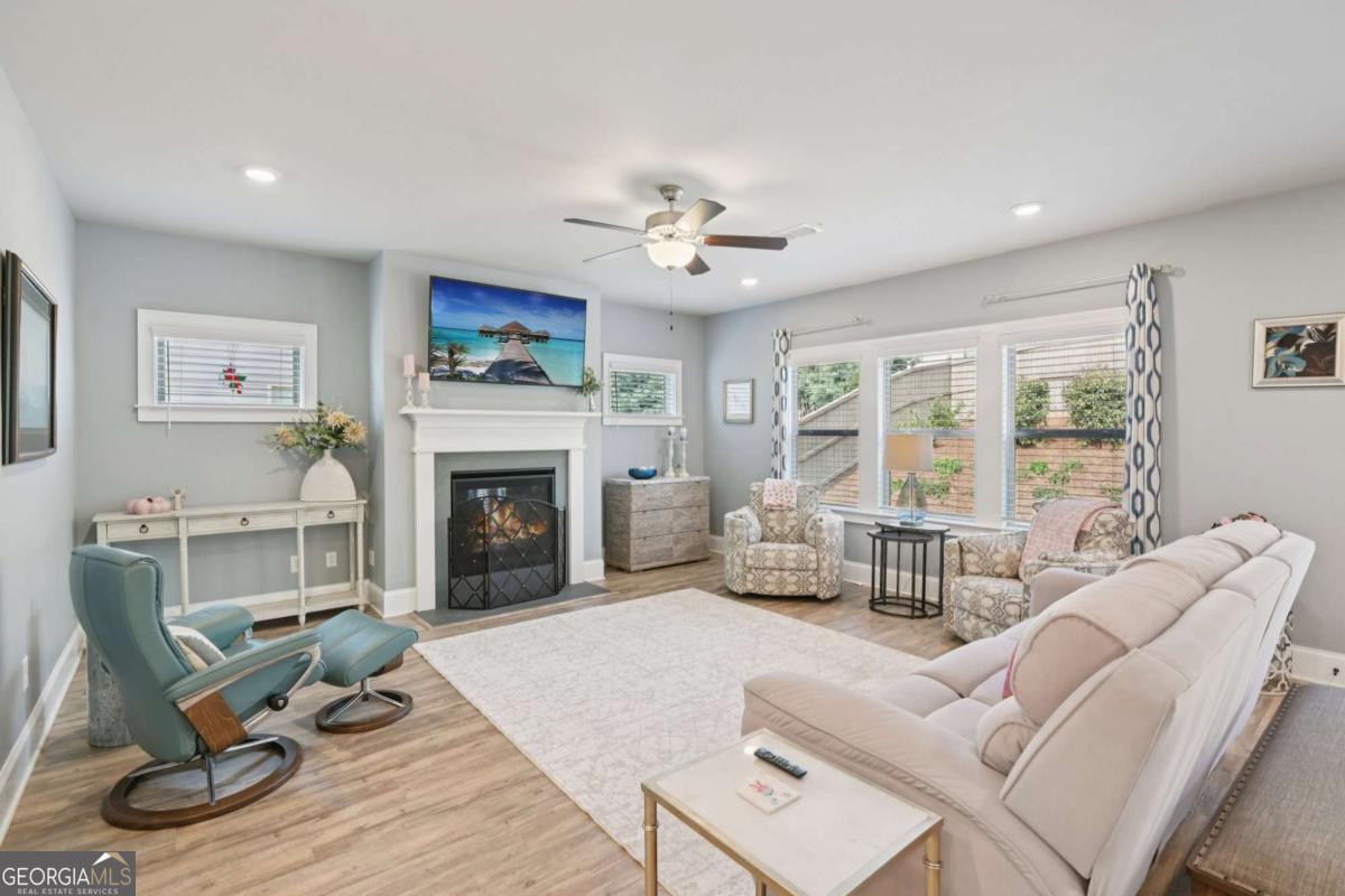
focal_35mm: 16
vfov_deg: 73.7
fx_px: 598
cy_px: 448
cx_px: 672
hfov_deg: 96.7
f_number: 8
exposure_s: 1/25
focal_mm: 16
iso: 200
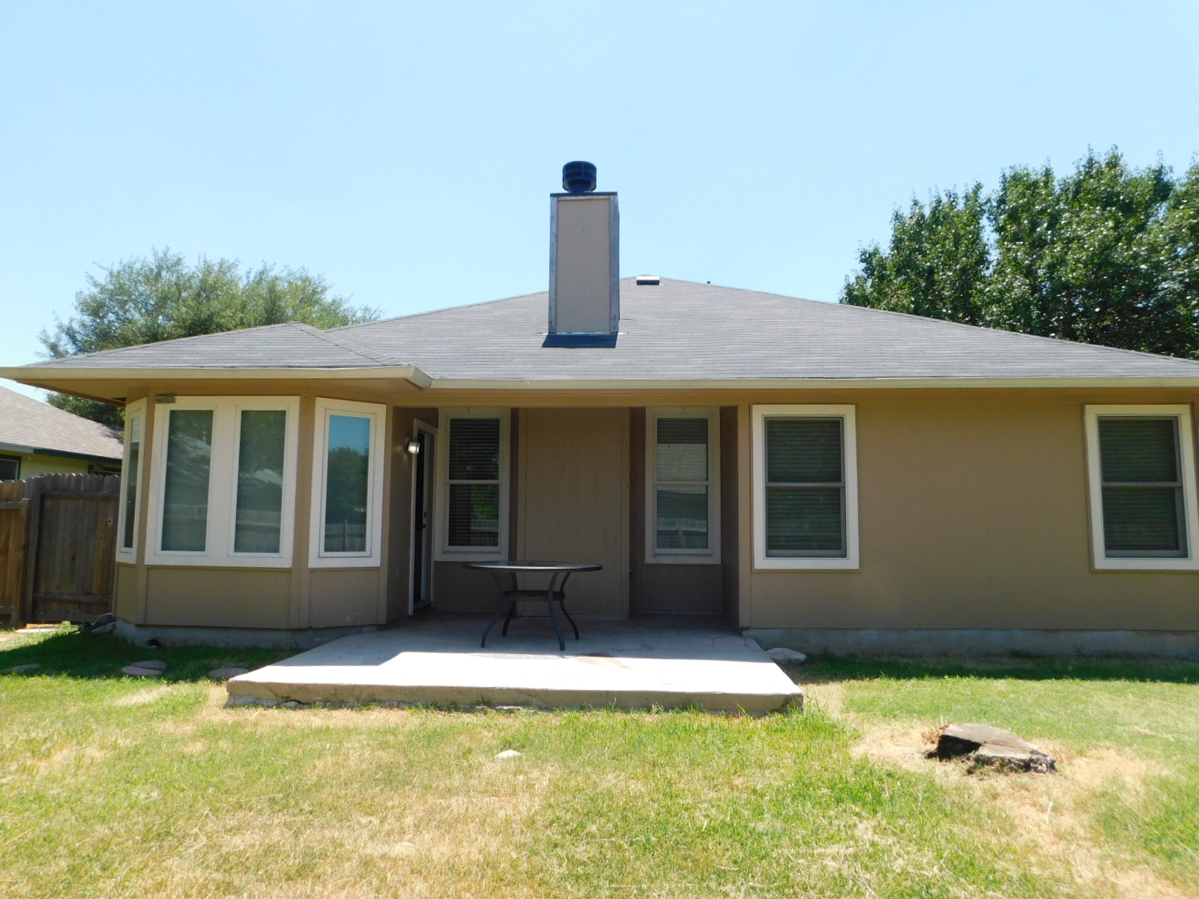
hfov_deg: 73.9
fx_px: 797
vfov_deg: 58.9
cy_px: 450
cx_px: 600
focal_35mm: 23
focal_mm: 4
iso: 125
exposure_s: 1/1000
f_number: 3
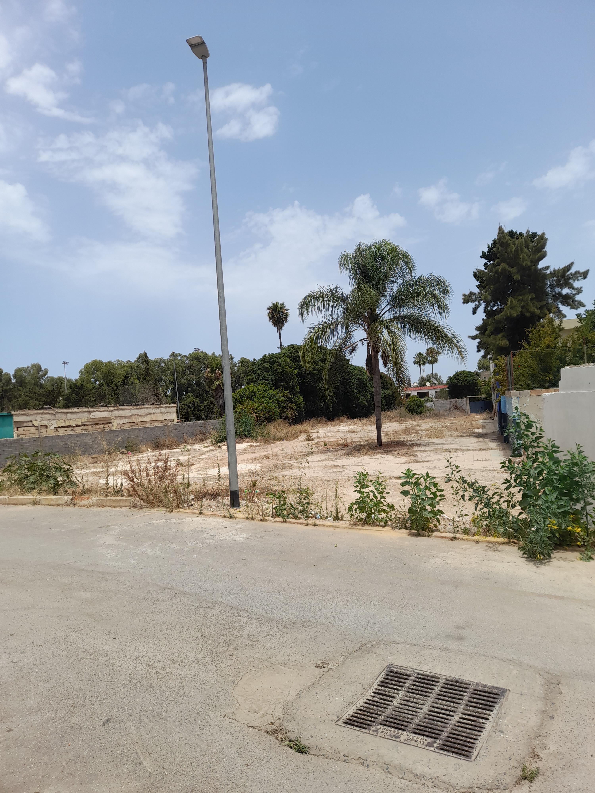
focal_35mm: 25
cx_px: 298
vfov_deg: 69.4
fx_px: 573
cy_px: 396
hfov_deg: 54.9
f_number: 2
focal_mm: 4.6
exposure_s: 1/917
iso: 20
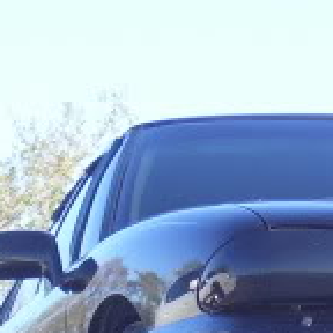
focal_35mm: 261
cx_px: 423
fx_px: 2841
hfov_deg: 6.7
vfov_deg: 6.7
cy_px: 253
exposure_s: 1/250
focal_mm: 10.8
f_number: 3.6
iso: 80
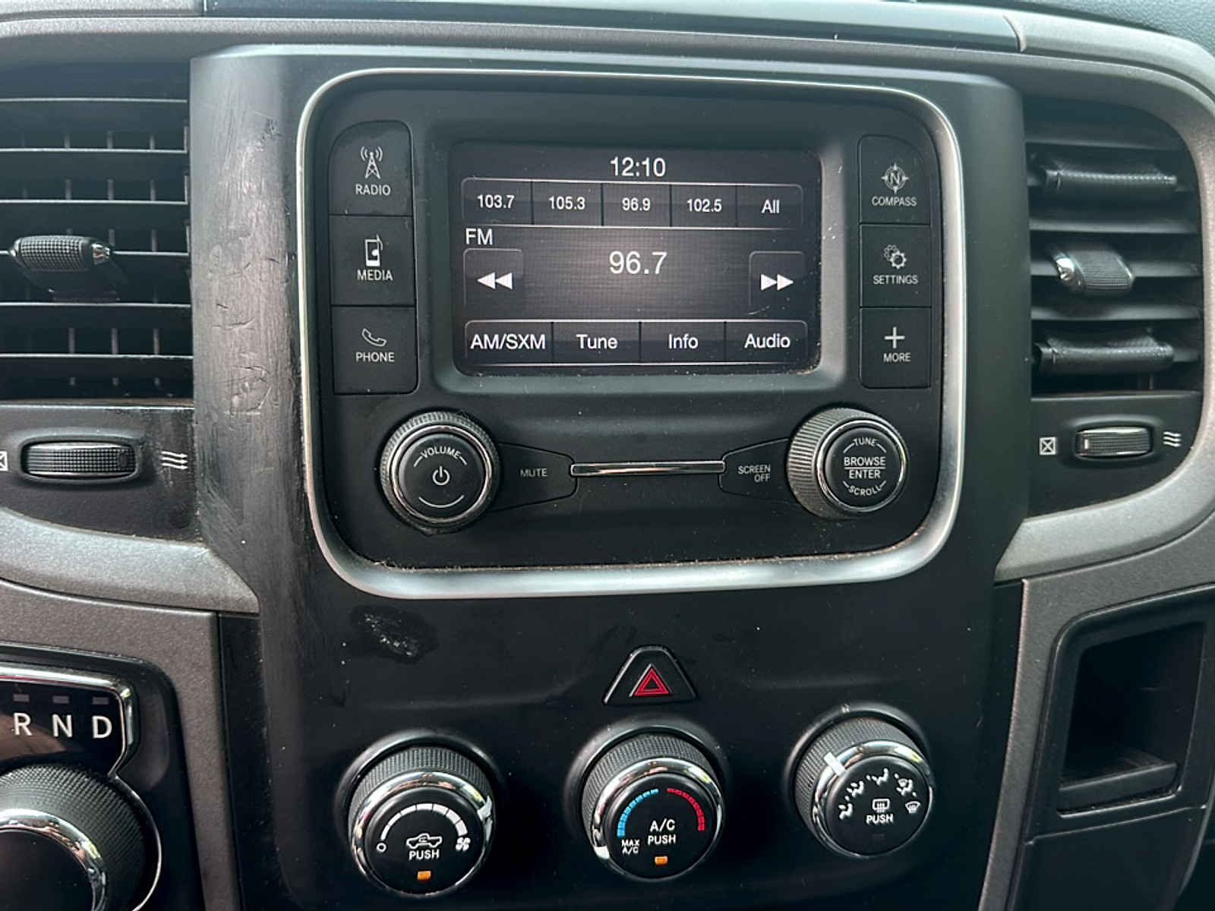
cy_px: 456
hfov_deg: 69.4
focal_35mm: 25
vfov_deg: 54.9
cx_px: 608
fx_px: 877
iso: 50
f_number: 1.78
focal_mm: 6.86
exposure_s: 1/108
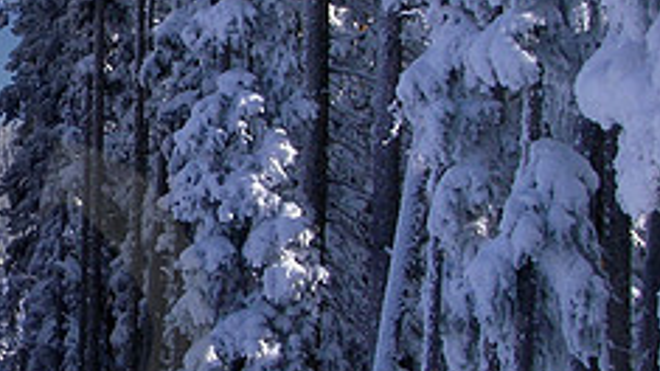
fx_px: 1784
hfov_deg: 19.9
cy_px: 190
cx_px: -90
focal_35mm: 102
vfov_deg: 11.9
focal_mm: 6.3
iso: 64
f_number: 6.6
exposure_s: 1/250
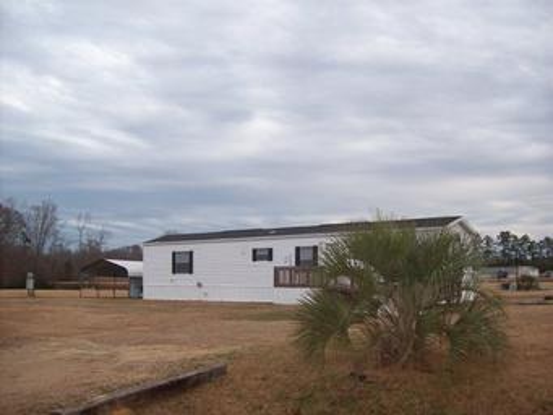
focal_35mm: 36
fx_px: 575
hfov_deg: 51.3
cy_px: 208
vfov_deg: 39.7
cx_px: 276
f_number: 2.7
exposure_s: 1/106
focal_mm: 6
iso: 200
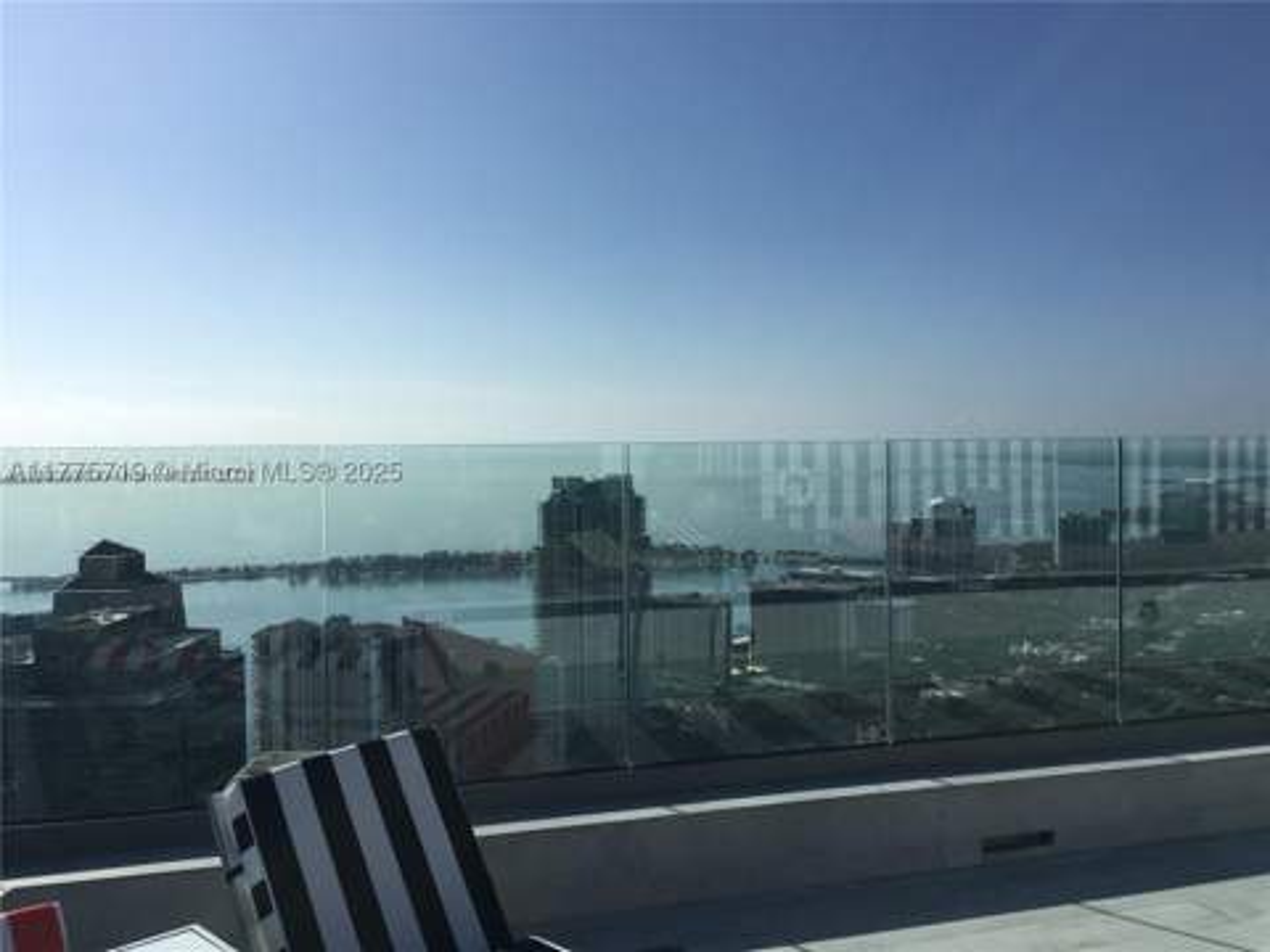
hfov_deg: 61.7
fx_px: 1064
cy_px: 476
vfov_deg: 48.2
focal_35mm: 29
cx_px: 635
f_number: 2.2
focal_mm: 4.15
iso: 25
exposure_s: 1/5128
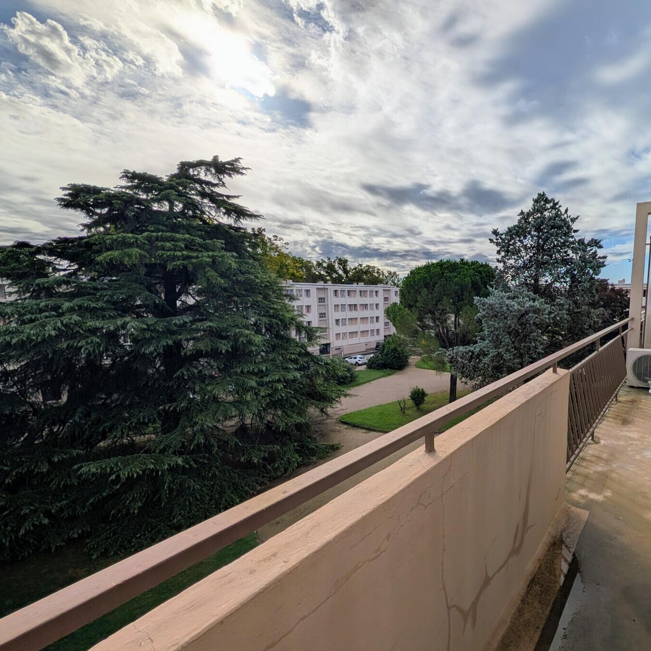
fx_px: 319
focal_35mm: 15
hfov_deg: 86.9
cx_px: 449
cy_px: 343
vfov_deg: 91.0
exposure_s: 1/14706
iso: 45
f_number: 1.7
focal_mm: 2.02
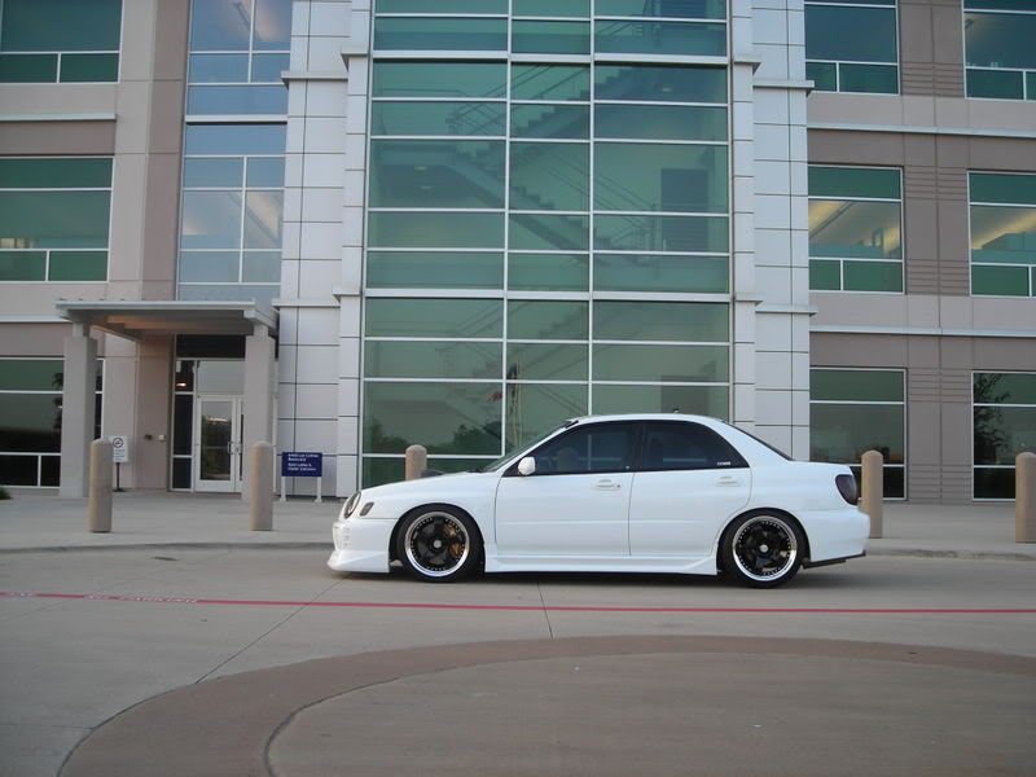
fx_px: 1137
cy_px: 388
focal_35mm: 38
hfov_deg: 49.0
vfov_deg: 37.7
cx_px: 518
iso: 50
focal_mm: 6.3
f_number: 3.2
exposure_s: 1/83.5
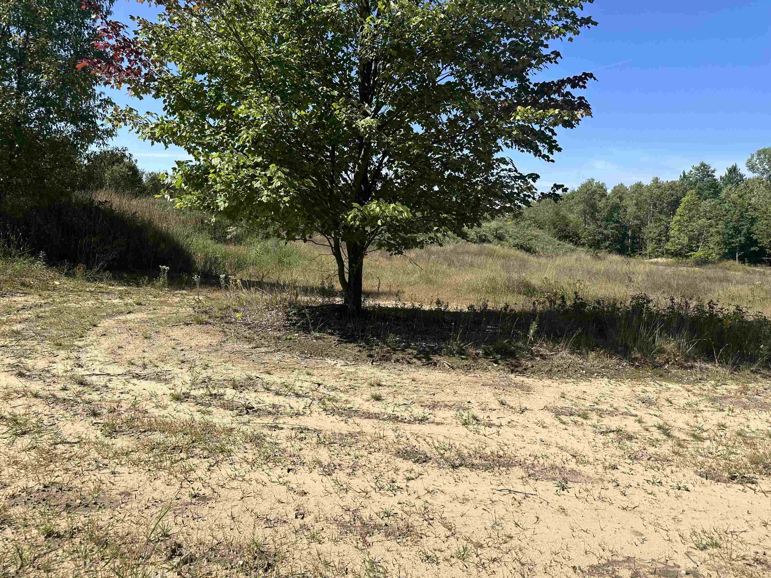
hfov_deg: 69.4
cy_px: 287
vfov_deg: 54.9
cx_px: 373
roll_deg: +1.8
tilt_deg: -7.8
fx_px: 557
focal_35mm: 25
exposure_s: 1/4016
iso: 80
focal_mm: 6.86
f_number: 1.78
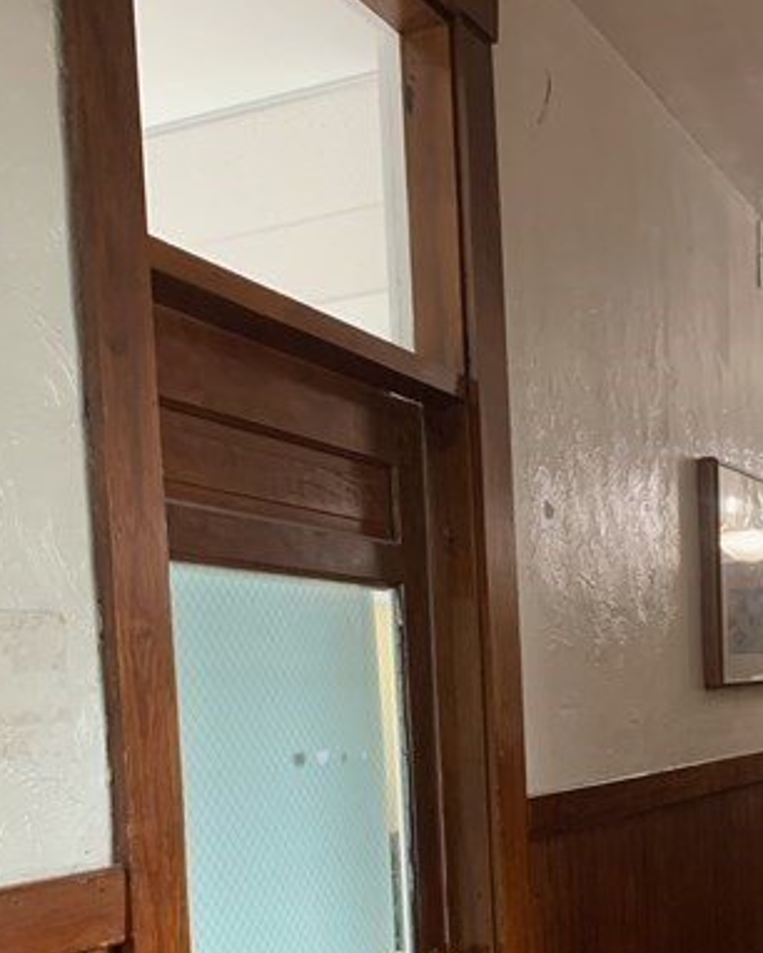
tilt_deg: -0.4
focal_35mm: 51
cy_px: 786
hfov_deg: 29.3
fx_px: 1438
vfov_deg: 35.3
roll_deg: +2.7
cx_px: 564
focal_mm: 4.25
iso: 250
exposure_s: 1/60
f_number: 1.8
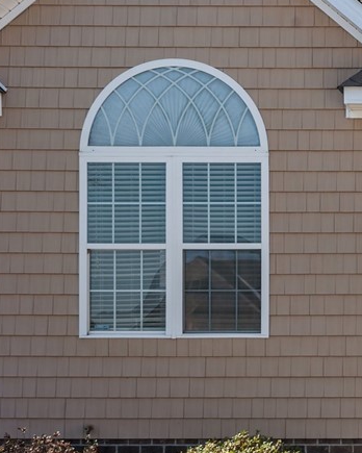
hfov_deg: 17.2
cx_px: 520
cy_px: 217
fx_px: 1098
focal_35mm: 82
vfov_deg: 23.3
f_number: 8
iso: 400
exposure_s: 1/250
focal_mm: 35
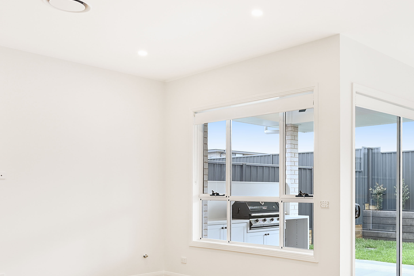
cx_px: 315
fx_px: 426
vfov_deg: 35.4
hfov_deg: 49.6
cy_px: 198
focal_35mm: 37
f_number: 5
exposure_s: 1/8
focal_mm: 15
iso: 100
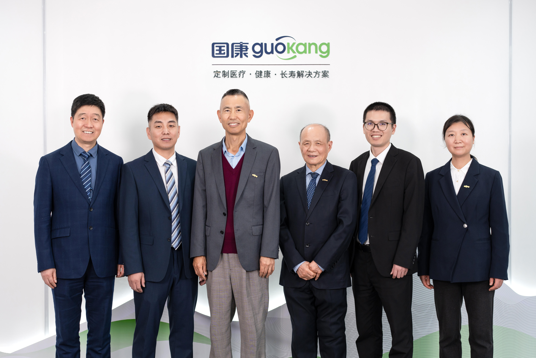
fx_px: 819
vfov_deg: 24.6
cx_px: 268
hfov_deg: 36.2
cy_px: 179
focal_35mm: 55
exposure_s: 1/80
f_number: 3.5
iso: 400
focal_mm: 55
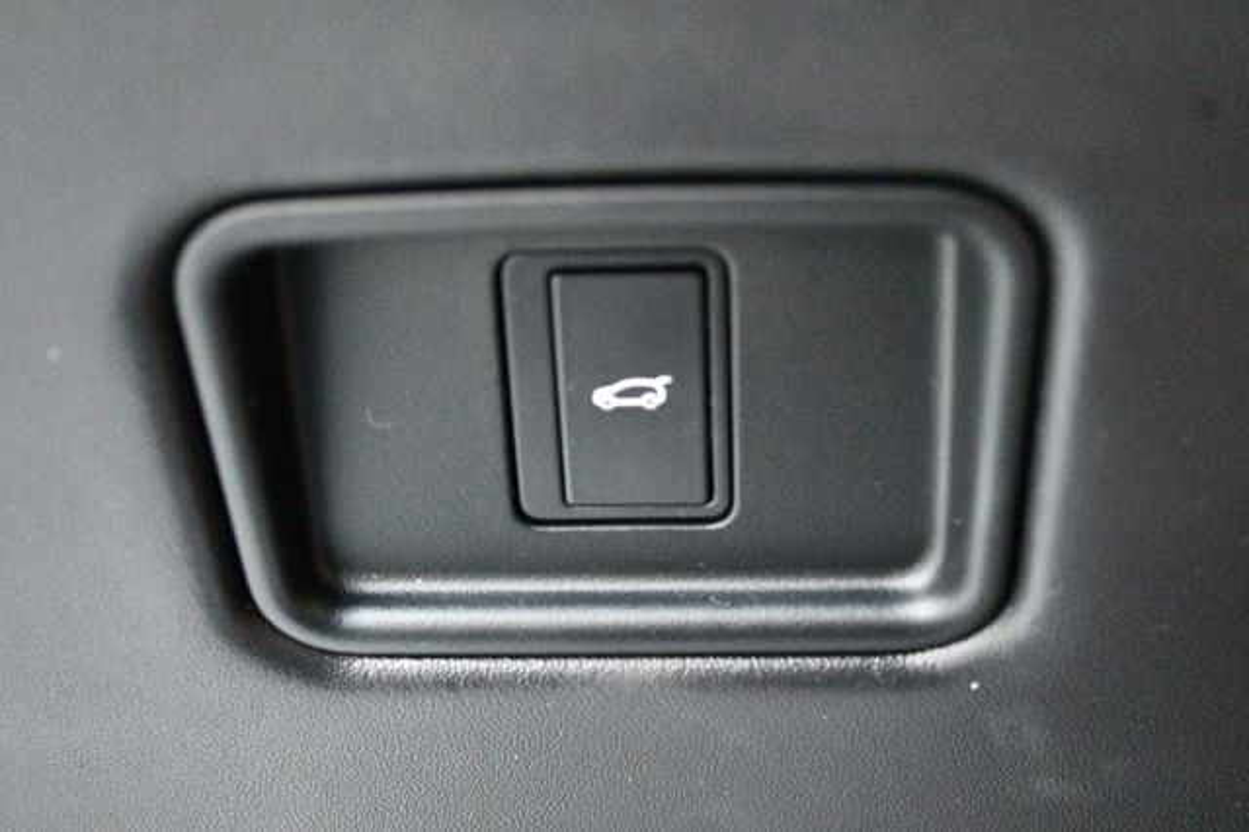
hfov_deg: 36.9
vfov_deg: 25.0
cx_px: 624
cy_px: 416
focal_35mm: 54
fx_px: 1872
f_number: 5
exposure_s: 1/30
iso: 12800
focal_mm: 36
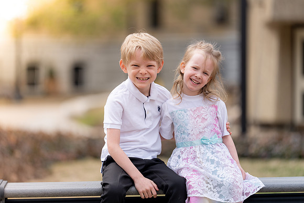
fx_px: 1225
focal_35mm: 145
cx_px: 152
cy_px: 102
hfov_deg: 14.2
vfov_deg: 9.5
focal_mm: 145
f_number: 2
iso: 100
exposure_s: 1/2000
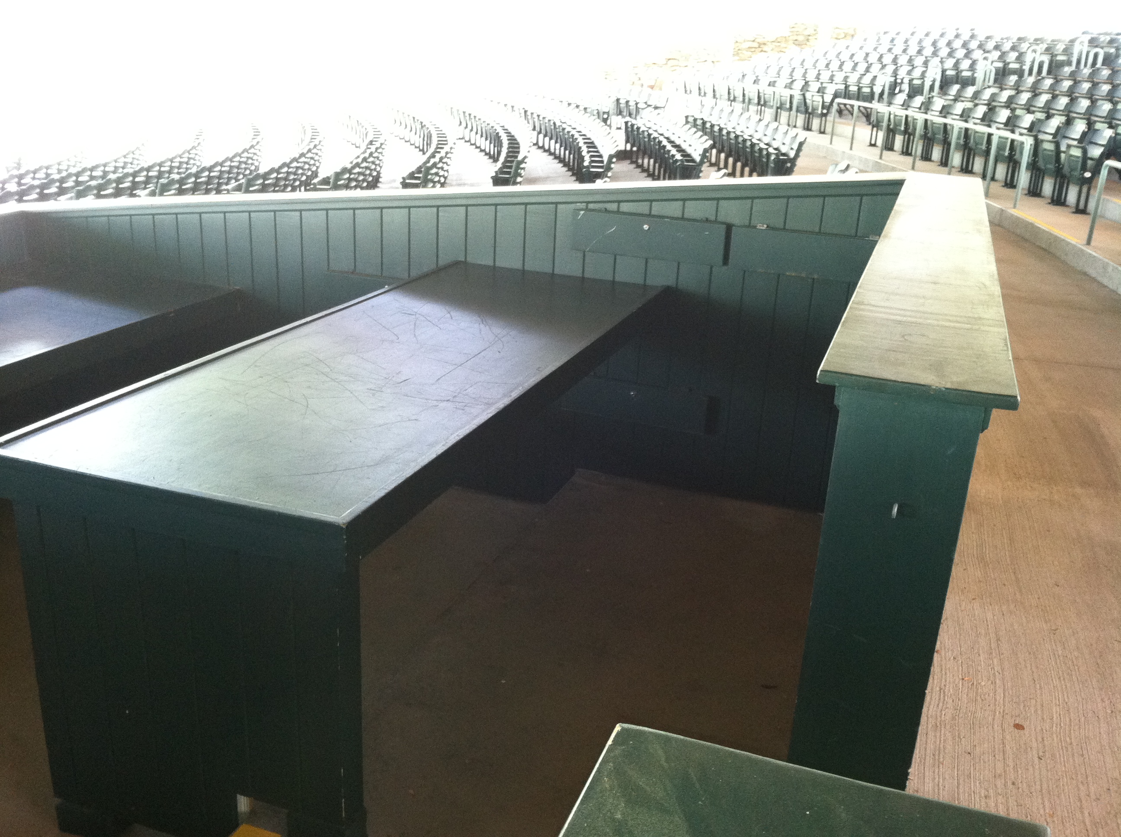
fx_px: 1132
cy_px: 418
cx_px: 560
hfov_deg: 52.7
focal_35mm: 35
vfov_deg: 40.6
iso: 200
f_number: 2.8
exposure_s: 1/15
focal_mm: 3.85
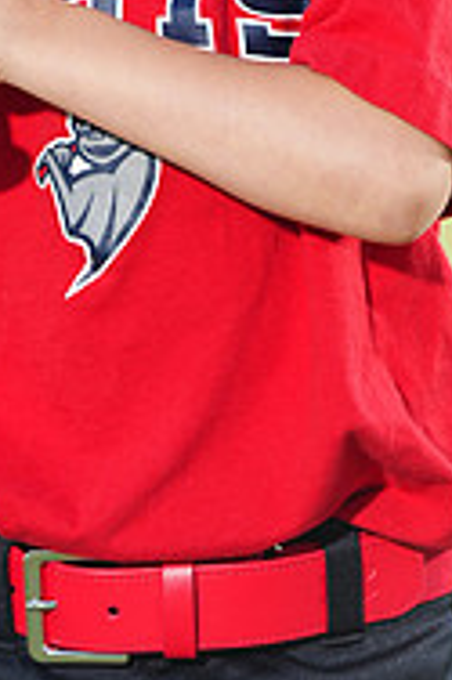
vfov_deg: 3.8
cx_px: 215
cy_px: -344
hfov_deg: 2.6
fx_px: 10150
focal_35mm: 538
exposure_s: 1/250
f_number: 4.5
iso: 100
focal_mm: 174
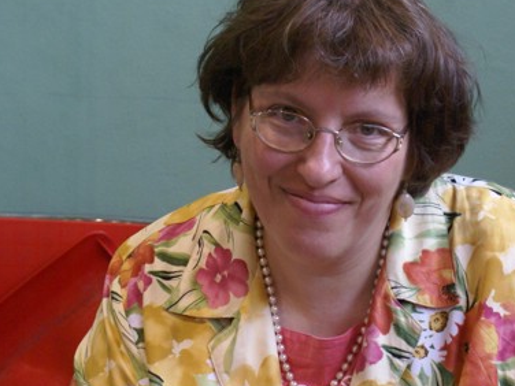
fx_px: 1799
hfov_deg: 16.3
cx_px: 322
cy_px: 218
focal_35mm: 121
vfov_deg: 12.3
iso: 800
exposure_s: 1/50
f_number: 5.6
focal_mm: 45
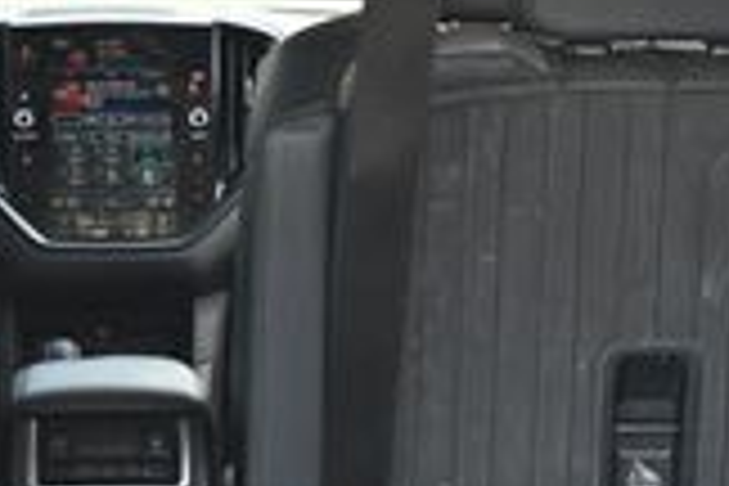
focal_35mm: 195
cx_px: 140
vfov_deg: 7.0
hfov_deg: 10.5
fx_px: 3948
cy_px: 572
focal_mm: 33
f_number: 5
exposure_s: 1/125
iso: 640
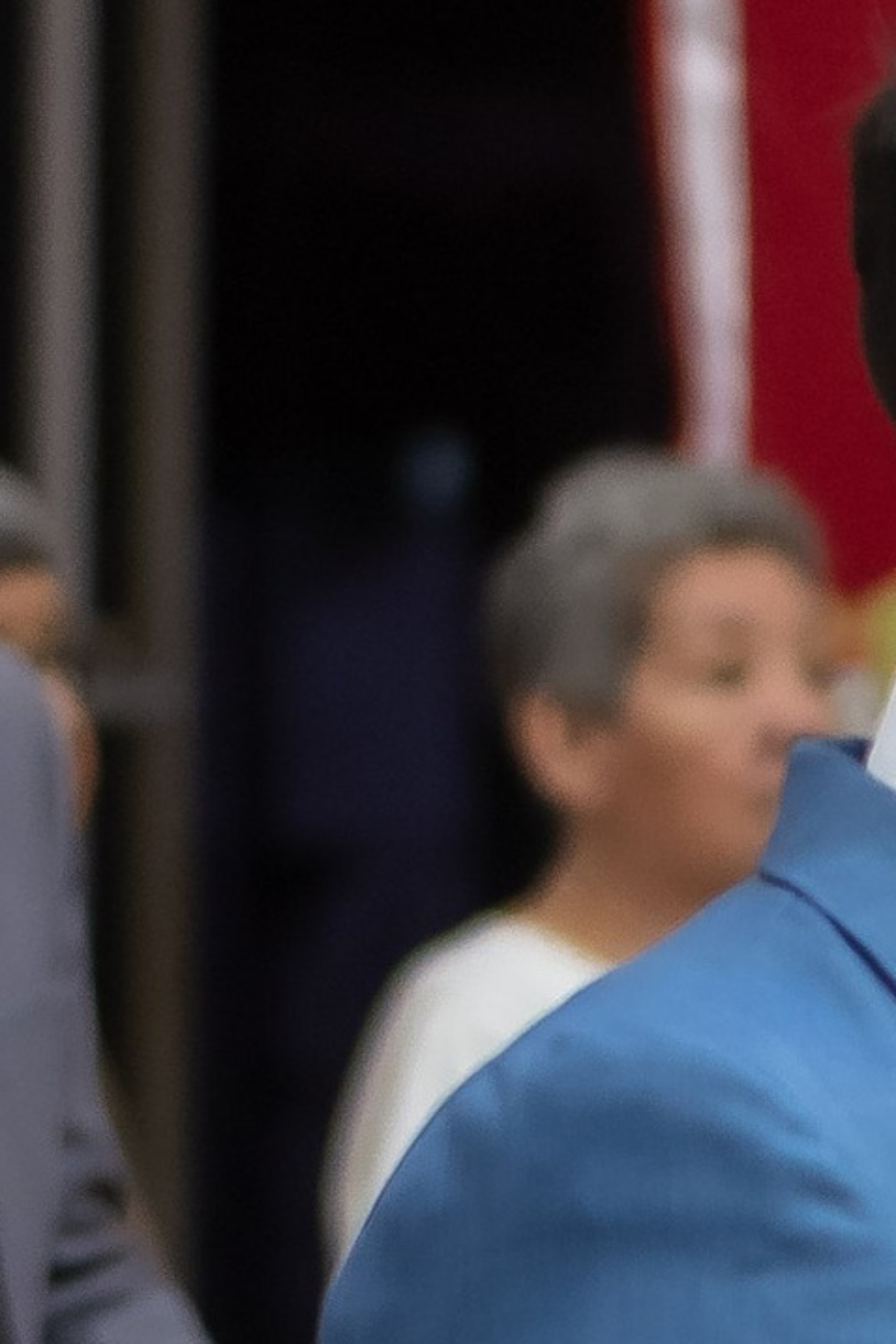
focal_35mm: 562
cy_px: 2369
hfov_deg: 2.4
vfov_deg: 3.6
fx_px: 20980
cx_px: 2317
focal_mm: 70
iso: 1600
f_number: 3.5
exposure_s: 1/125
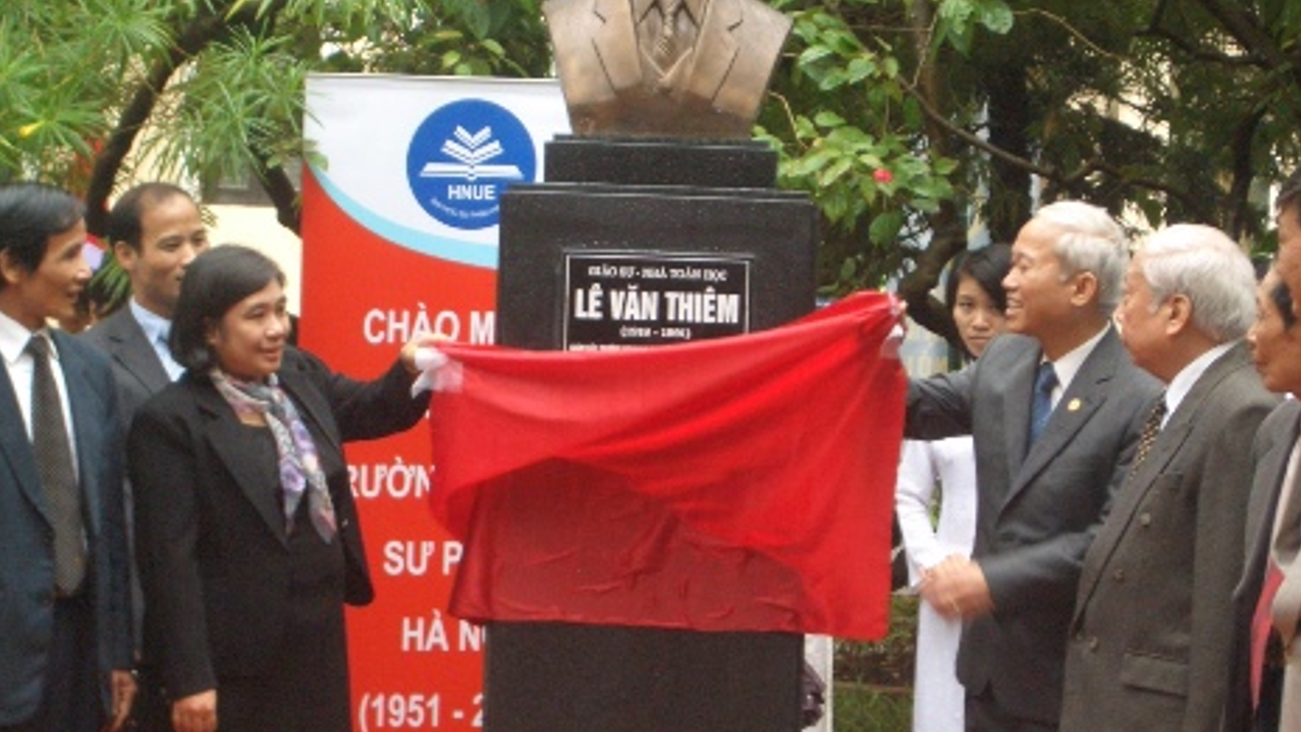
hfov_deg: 18.6
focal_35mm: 115
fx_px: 3967
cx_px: 649
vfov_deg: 10.5
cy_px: 275
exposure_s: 1/60
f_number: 4.8
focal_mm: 17.4
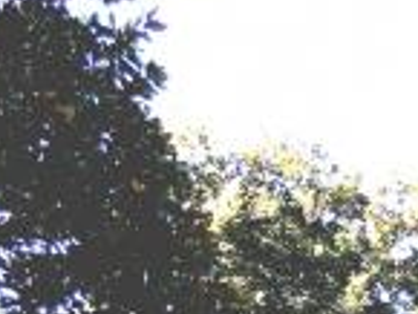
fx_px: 1450
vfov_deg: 11.9
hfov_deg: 15.3
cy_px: 444
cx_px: 611
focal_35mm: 120
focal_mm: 5.3
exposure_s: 1/320
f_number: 3.1
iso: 100
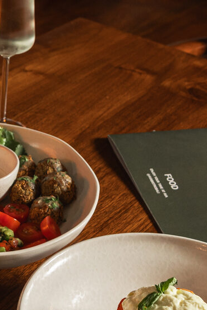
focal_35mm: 97
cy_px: 76
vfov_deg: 20.9
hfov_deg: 13.8
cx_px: -19
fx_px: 837
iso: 1000
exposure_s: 1/60
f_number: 5.6
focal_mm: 28
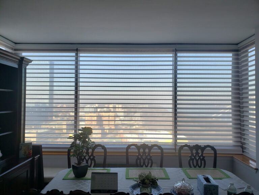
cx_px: 130
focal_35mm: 26
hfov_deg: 67.3
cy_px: 98
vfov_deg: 53.1
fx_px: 195
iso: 50
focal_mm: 4.3
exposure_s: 1/279
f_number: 2.4
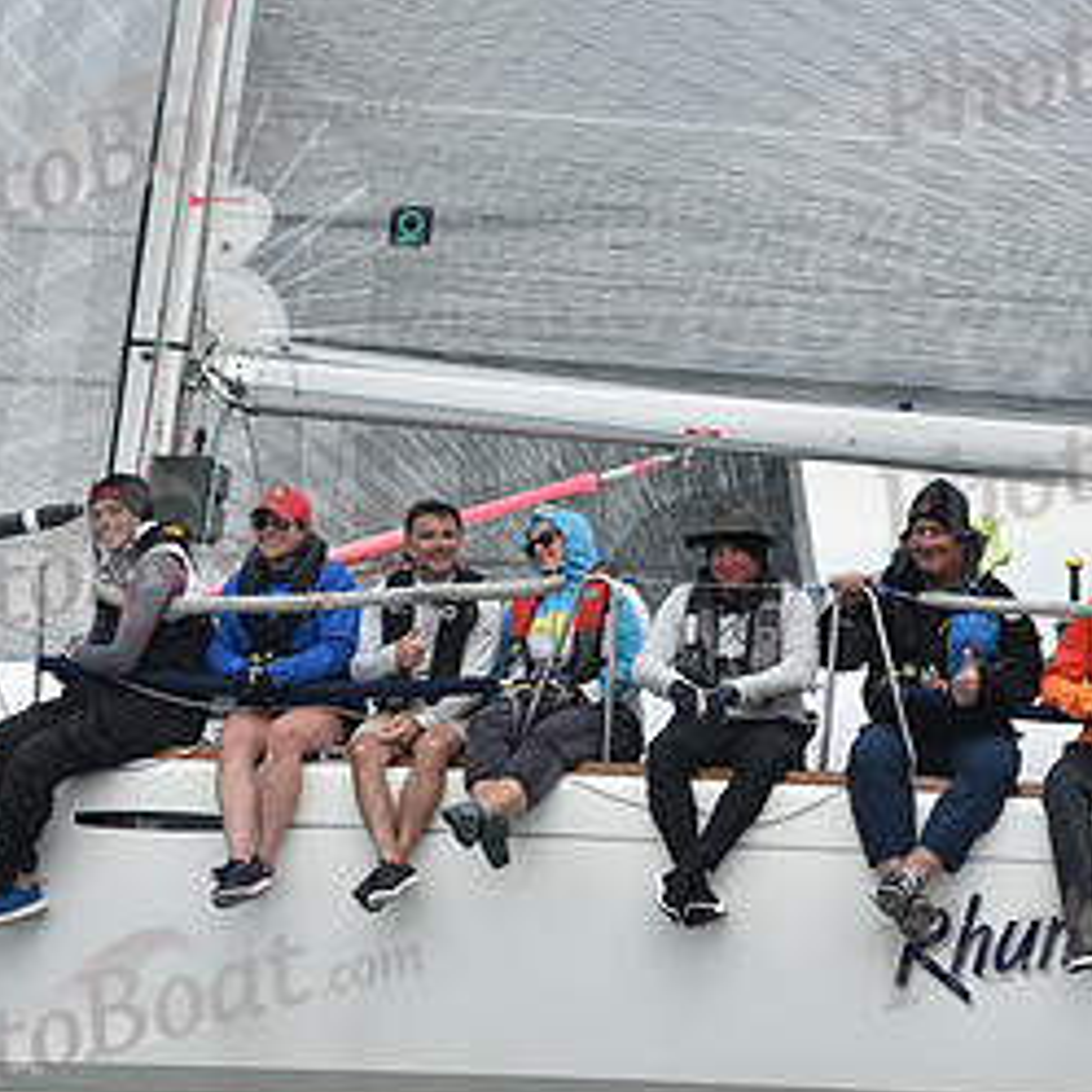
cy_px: 730
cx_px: 653
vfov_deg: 10.3
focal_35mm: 170
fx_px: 6067
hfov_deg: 10.3
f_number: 3.5
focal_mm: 86
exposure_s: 1/640
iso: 500
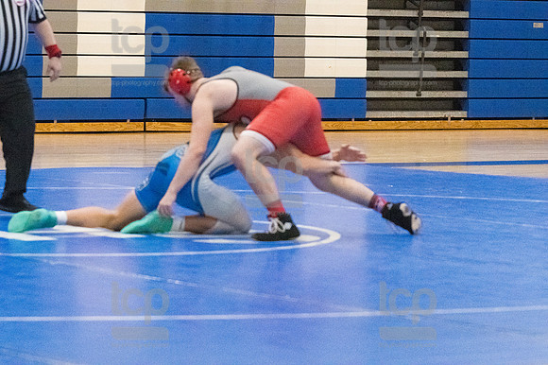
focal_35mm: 174
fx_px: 2647
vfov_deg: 7.9
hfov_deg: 11.8
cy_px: 182
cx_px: 274
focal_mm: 116
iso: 10000
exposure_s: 1/1600
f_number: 4.5
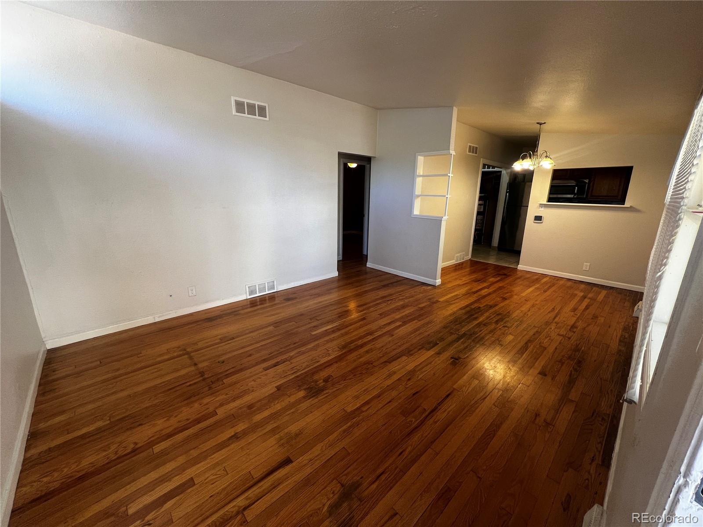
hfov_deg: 106.2
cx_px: 352
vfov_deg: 89.9
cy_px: 264
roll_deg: -1.5
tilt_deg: -14.3
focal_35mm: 13
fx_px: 264
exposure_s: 1/120
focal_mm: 1.57
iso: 160
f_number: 1.8
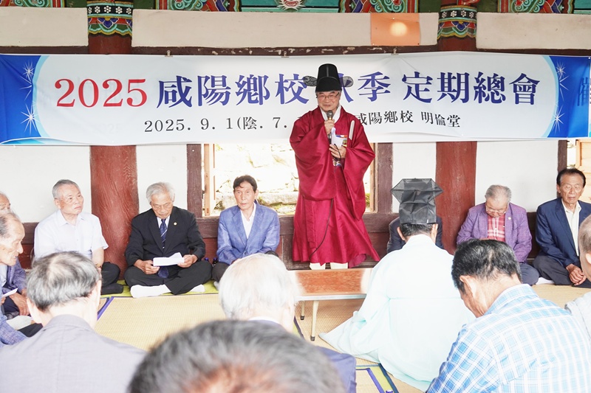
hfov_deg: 48.5
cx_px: 296
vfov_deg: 33.4
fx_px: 656
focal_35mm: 40
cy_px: 196
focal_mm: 14.65
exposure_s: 1/60
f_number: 3.2
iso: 100
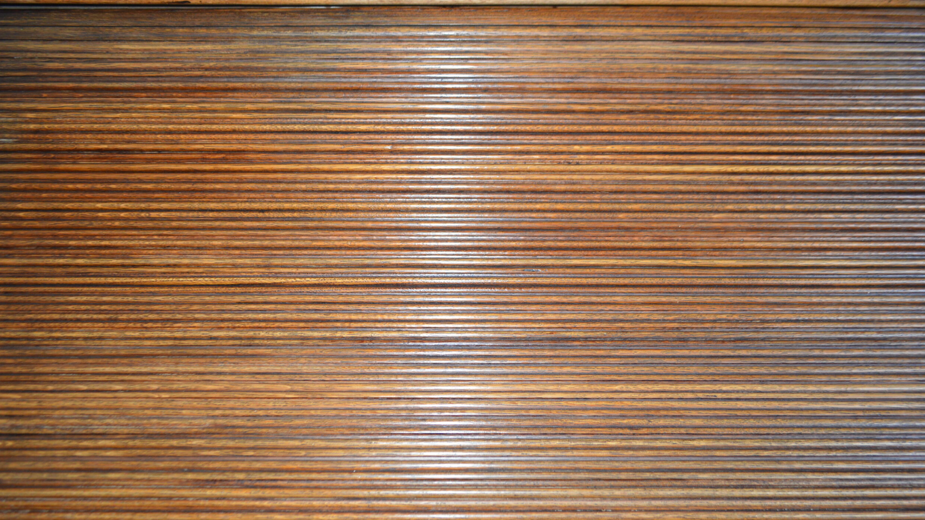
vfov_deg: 40.0
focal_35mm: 29
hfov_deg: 66.1
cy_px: 308
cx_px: 455
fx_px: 711
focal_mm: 18
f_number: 3.5
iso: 640
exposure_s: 1/60
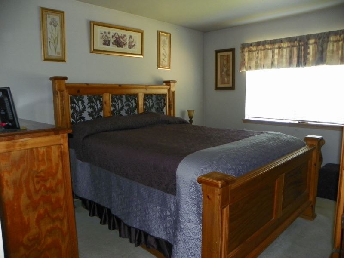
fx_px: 258
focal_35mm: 26
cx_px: 172
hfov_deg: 67.3
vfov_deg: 53.1
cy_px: 129
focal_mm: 4.6
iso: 200
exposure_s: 1/30
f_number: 2.8
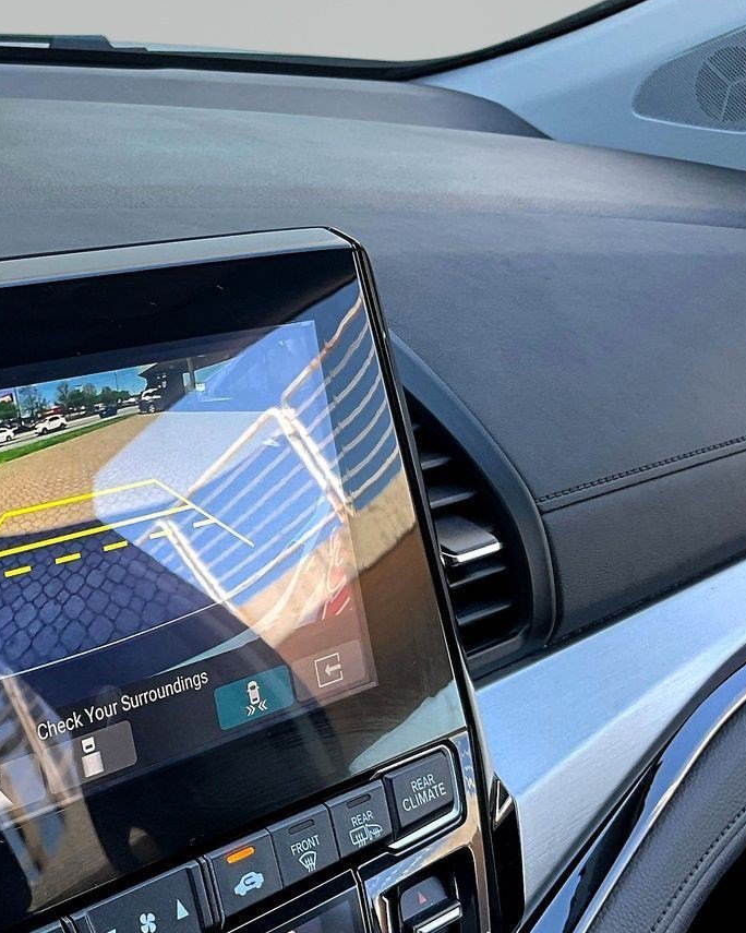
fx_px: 1463
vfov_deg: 34.9
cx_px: -5
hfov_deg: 27.0
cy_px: 645
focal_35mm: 53
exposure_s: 1/79
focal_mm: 3
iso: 64
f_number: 1.8
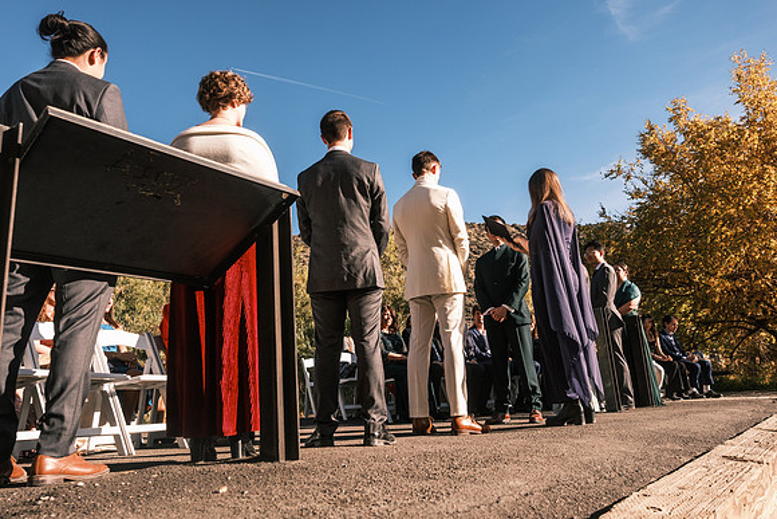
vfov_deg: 48.0
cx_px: 388
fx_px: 583
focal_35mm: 27
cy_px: 260
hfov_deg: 67.4
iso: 320
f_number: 4
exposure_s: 1/1500
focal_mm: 18
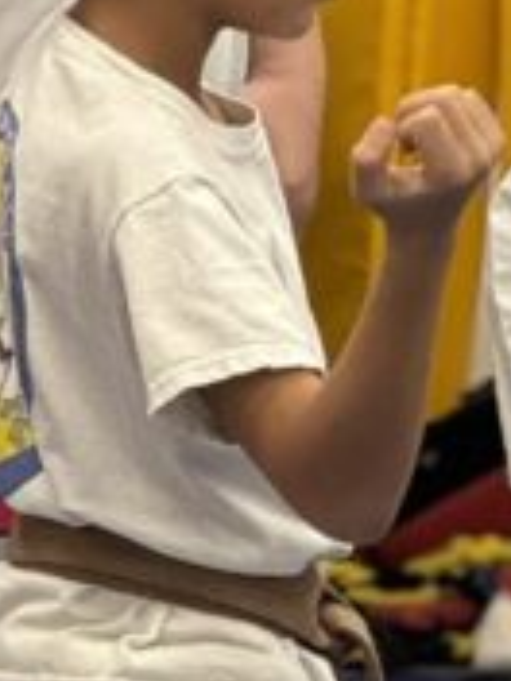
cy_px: 538
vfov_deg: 4.4
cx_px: 1324
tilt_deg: -6.4
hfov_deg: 3.3
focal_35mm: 447
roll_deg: +0.1
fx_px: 8798
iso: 125
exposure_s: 1/60
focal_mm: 9
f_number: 2.8
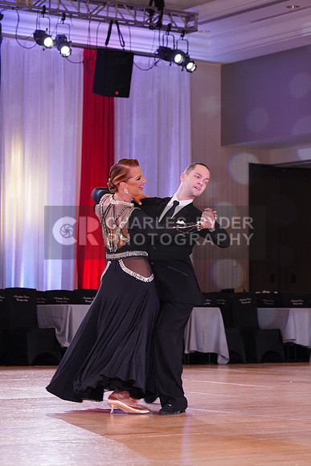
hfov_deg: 13.0
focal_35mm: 105
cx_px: 156
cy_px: 233
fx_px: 1360
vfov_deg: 19.5
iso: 1250
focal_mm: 105
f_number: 5
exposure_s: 1/125
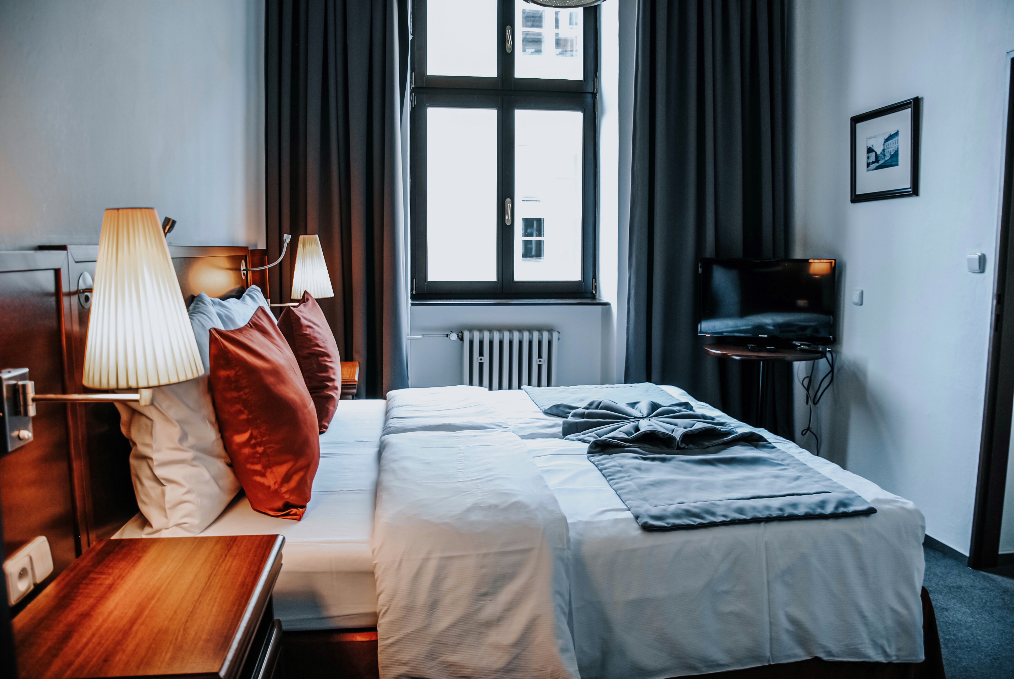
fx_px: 761
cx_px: 507
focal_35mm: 27
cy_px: 340
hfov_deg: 67.3
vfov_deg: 48.0
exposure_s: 1/3
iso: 100
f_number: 3.5
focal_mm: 18
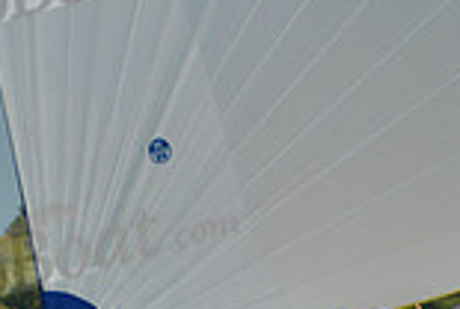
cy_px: 379
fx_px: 9563
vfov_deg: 1.8
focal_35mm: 747
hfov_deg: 2.8
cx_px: 395
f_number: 5.6
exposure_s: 1/1600
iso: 400
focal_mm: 200
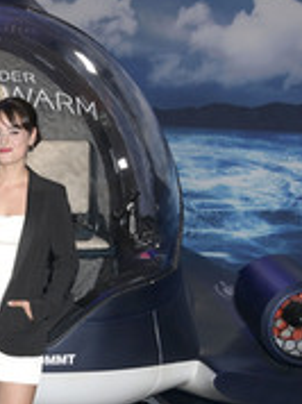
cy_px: 293
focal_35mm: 78
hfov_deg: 18.1
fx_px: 910
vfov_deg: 24.8
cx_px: -37
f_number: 5.6
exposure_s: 1/200
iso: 1000
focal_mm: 32
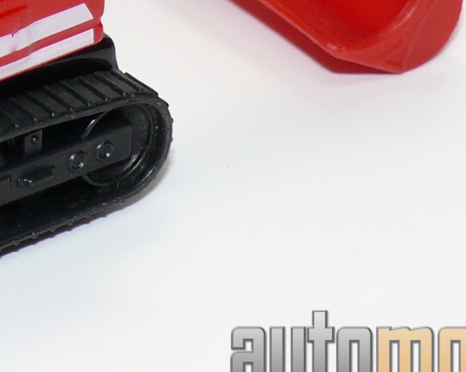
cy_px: -90
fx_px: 3529
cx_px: 33
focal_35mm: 256
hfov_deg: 7.5
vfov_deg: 6.0
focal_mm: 12.4
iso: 100
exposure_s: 1/30
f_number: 4
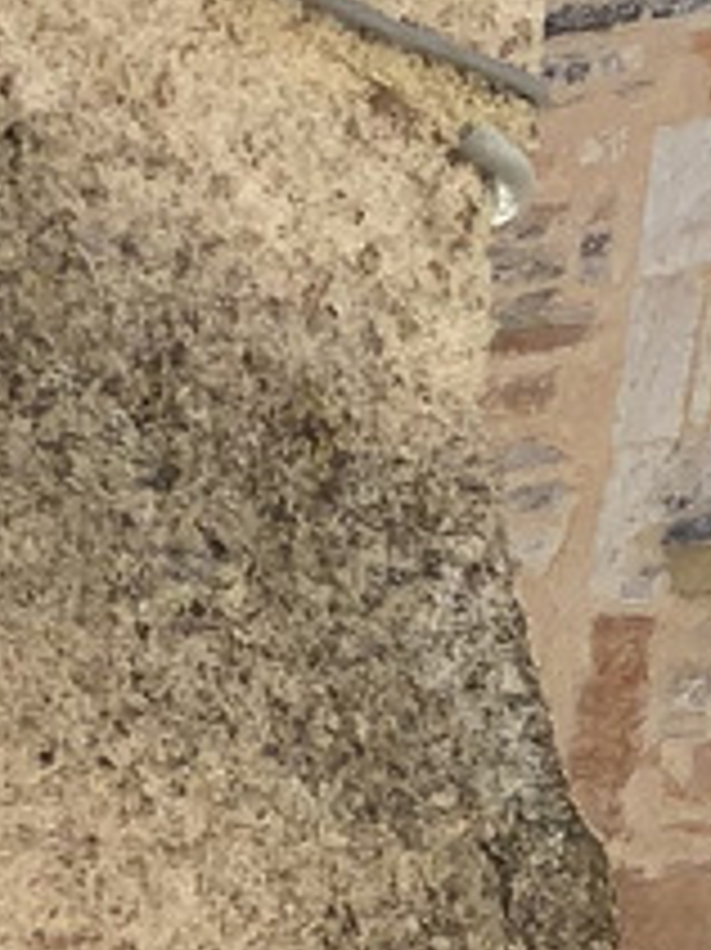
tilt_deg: +25.8
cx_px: 2614
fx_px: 5812
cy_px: 108
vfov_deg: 9.3
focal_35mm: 212
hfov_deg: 6.1
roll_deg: -0.1
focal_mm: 4
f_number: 1.8
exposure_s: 1/432
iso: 20
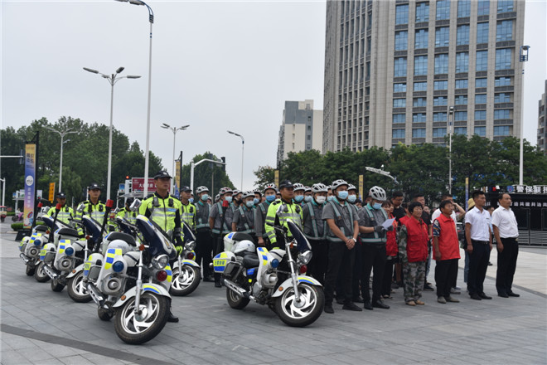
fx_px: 577
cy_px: 182
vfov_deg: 35.1
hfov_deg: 50.7
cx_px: 274
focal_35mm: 38
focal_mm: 38
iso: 320
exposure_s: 1/250
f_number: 8
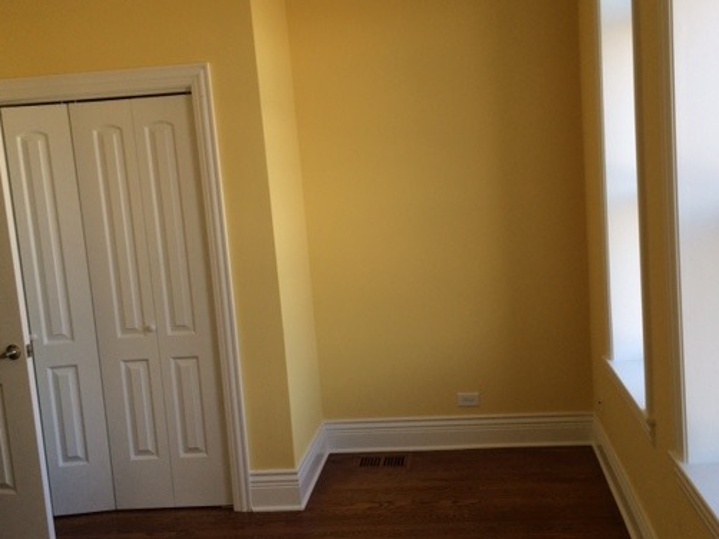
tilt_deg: -4.6
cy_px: 261
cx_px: 397
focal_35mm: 37
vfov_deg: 38.6
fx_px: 768
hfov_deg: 50.1
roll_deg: +3.2
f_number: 2.2
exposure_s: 1/120
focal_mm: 4.15
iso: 40
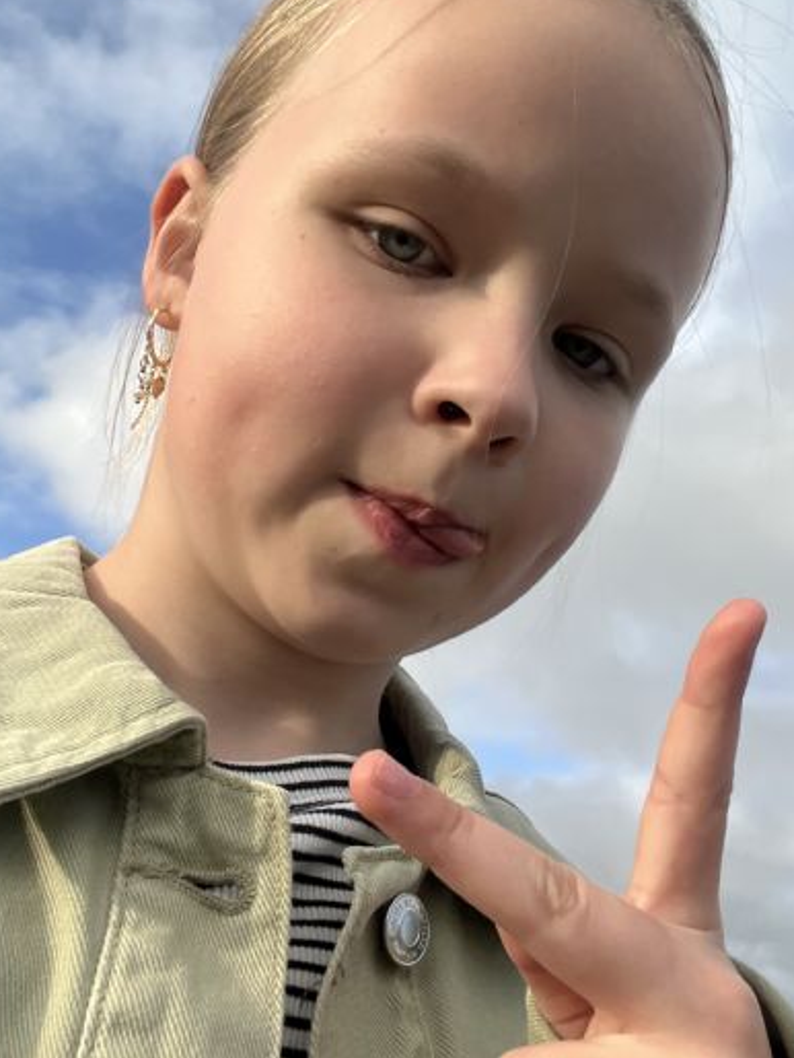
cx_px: 405
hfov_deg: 40.7
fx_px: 1070
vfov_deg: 52.6
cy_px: 525
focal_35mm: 35
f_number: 2.2
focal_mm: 2.71
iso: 32
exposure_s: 1/525
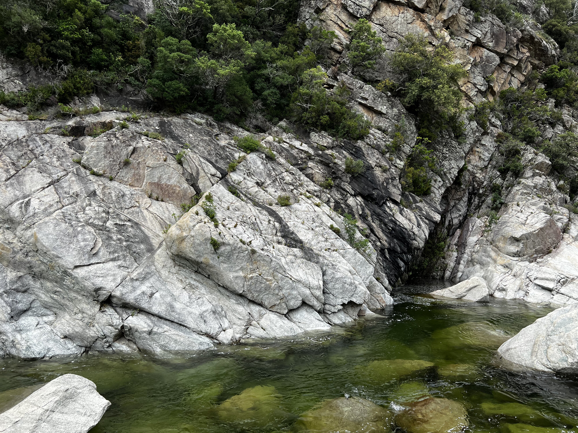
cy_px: 216
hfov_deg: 67.3
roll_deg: +0.1
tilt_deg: -0.3
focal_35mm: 26
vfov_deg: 53.1
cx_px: 289
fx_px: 434
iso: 50
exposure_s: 1/1183
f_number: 1.5
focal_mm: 5.7
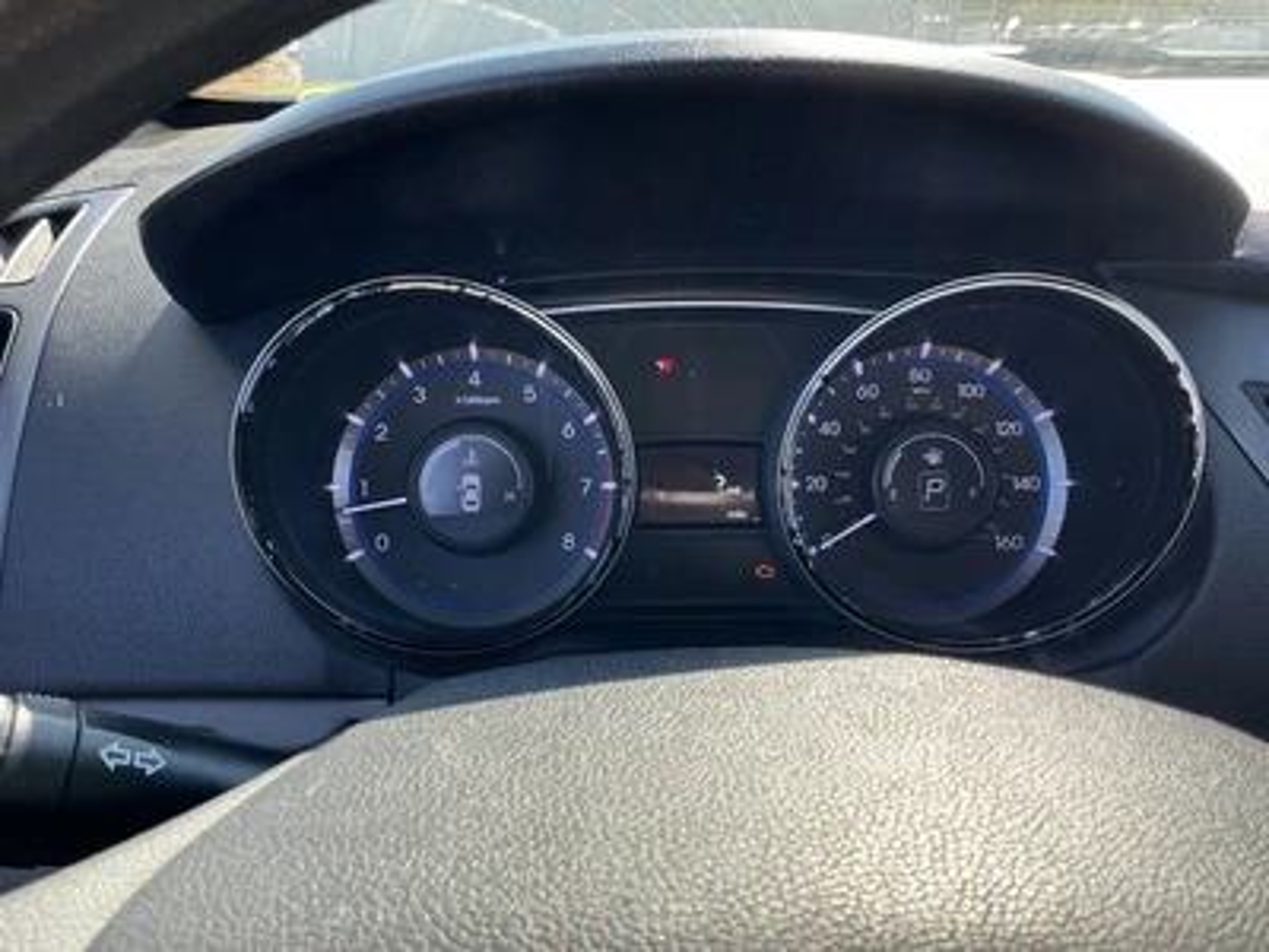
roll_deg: +0.9
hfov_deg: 63.4
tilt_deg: -22.9
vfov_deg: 49.7
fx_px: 1026
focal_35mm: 28
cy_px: 476
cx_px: 634
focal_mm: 3
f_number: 1.8
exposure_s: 1/214
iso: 20
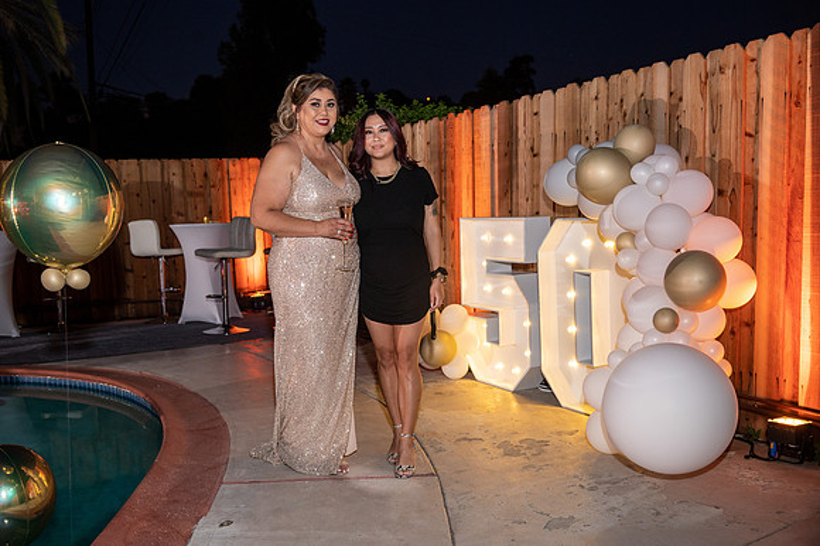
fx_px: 774
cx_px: 410
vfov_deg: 38.8
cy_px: 273
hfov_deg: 55.8
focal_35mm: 34
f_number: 4
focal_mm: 34
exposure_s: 1/125
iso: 1000
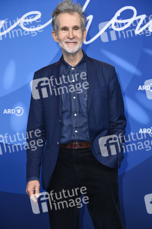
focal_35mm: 98
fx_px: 622
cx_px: 76
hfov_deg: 13.9
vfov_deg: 20.8
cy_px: 114
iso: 1250
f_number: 5.6
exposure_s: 1/250
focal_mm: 98
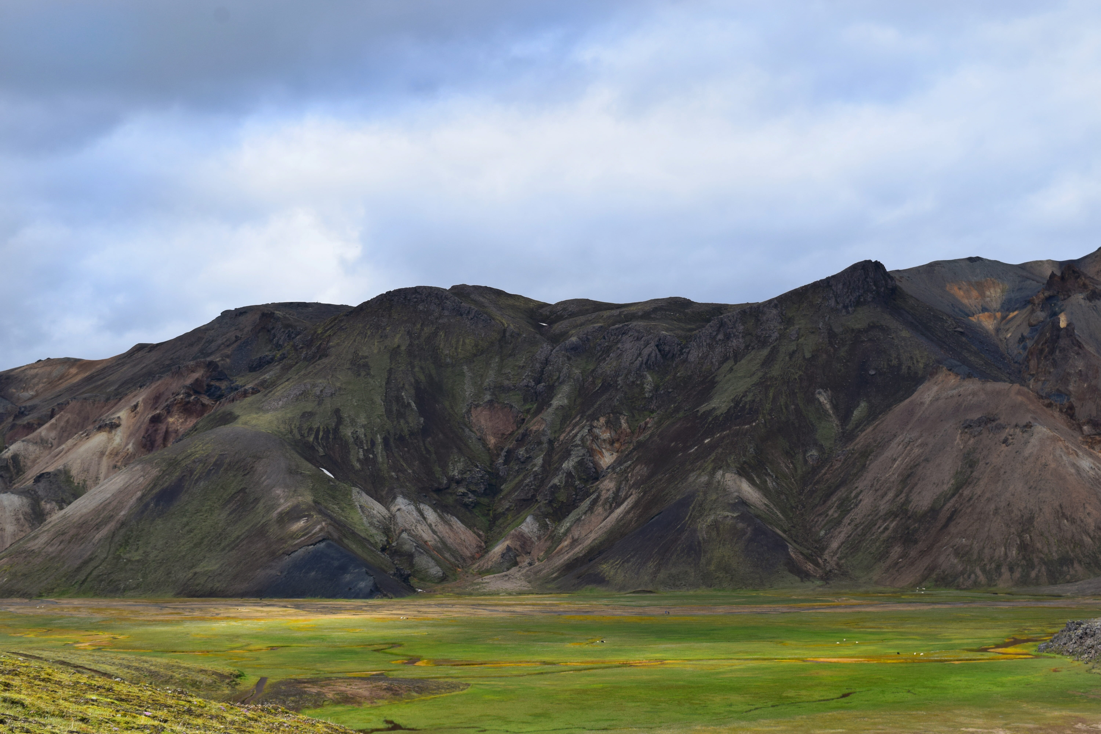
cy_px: 367
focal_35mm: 52
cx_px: 550
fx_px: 1605
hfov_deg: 37.9
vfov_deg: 25.8
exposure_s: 1/500
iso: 400
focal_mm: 35
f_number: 11
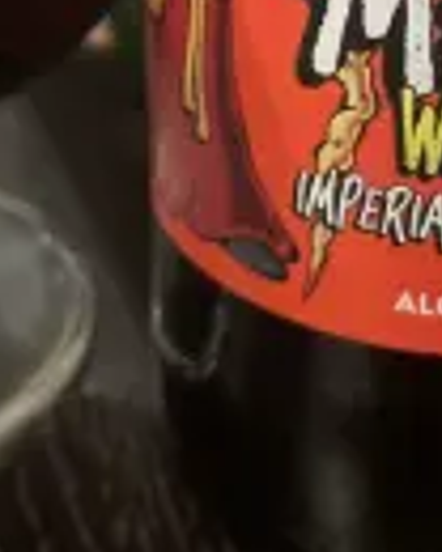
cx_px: 225
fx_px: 1275
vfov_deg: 23.2
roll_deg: +1.4
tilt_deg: -21.3
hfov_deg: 19.7
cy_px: -25
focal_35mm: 78
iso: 800
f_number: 1.6
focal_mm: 4.2
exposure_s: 1/30
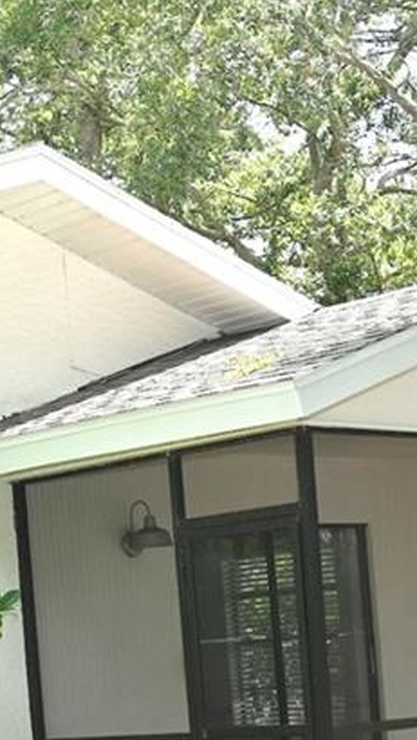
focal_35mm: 94
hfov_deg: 12.8
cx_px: 397
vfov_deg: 21.4
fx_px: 1845
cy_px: 827
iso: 100
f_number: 5.6
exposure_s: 1/125
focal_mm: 23
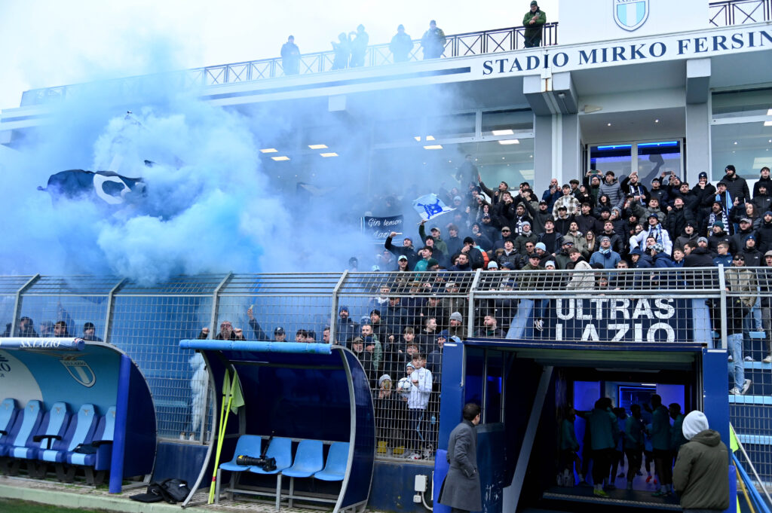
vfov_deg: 38.8
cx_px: 386
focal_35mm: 34
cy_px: 256
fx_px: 729
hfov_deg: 55.8
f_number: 4
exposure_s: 1/1000
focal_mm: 34
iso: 2000
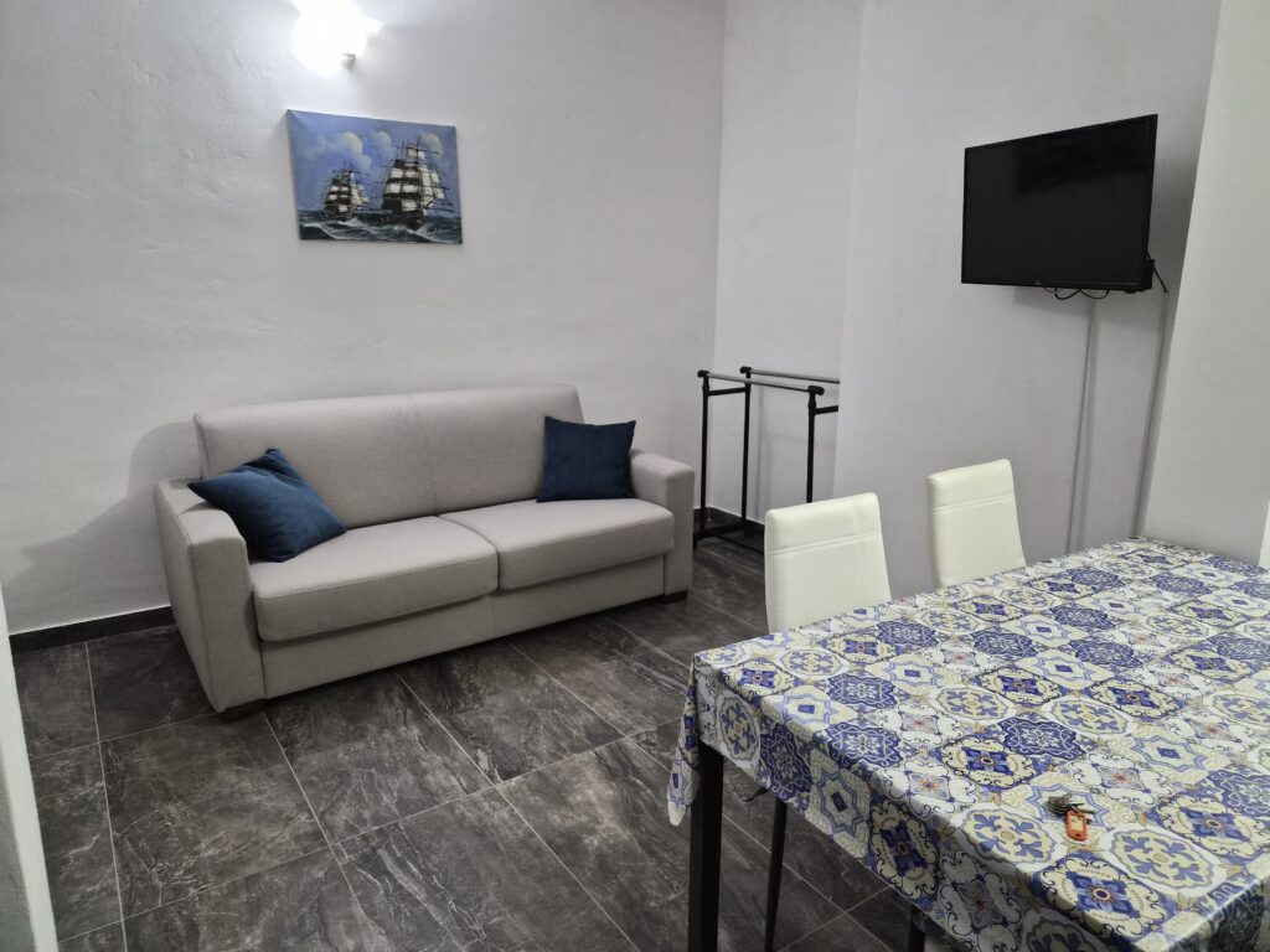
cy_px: 476
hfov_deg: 73.9
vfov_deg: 58.9
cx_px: 635
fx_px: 844
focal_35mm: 23
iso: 1000
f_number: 1.8
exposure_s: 1/100
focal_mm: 5.4
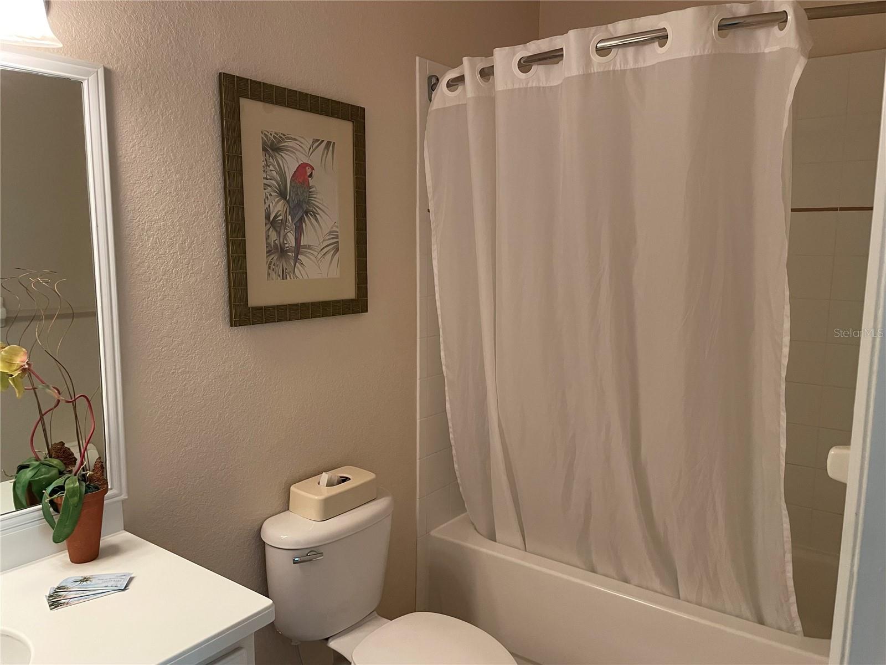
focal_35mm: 26
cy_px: 332
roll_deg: -0.3
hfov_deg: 67.3
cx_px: 443
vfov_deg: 53.1
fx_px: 665
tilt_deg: -8.0
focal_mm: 4.2
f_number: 1.6
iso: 200
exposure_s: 1/60
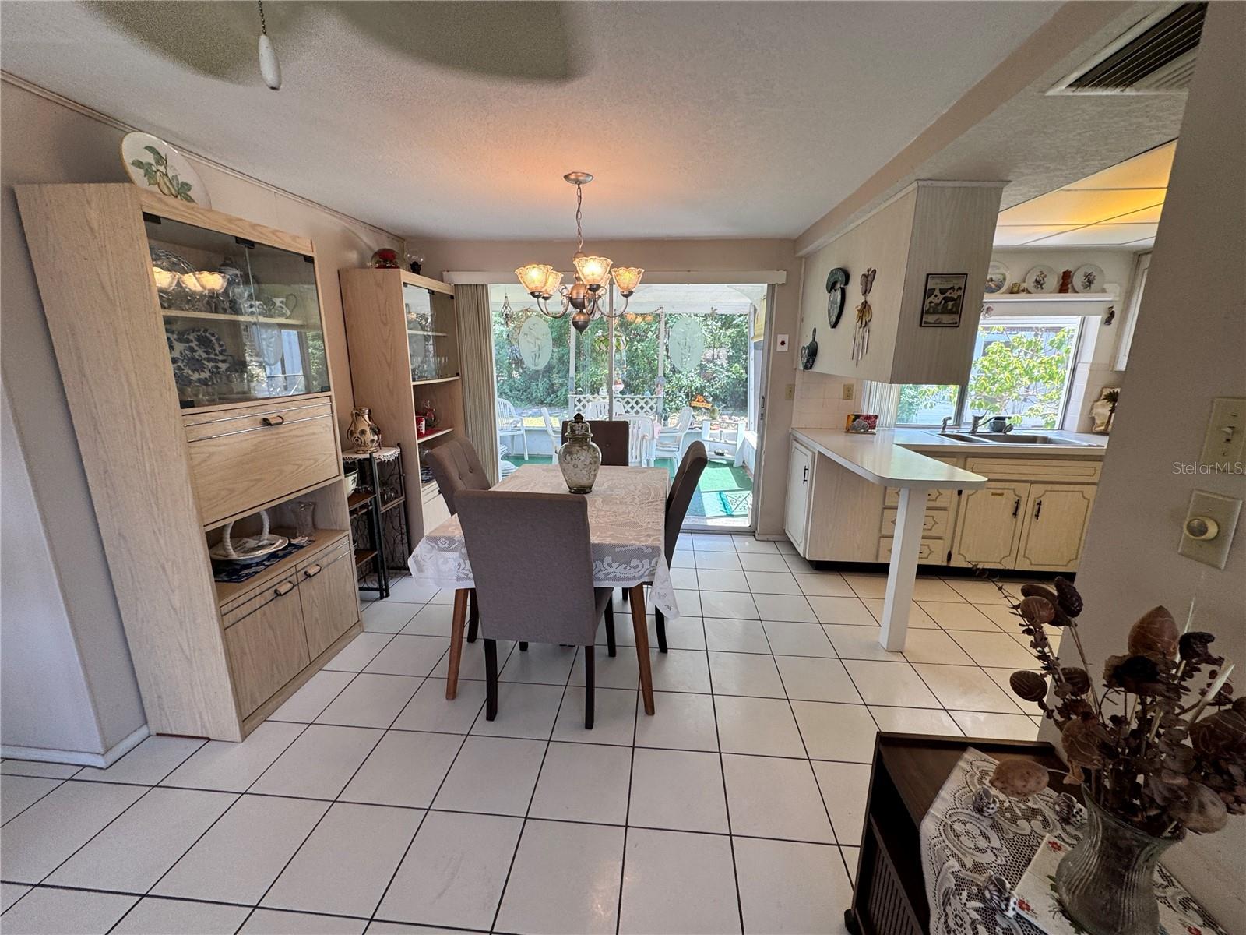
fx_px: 504
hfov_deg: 102.1
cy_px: 468
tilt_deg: -10.9
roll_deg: -1.6
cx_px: 623
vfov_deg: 85.7
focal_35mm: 14
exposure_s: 1/120
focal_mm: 2.22
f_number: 2.2
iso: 64
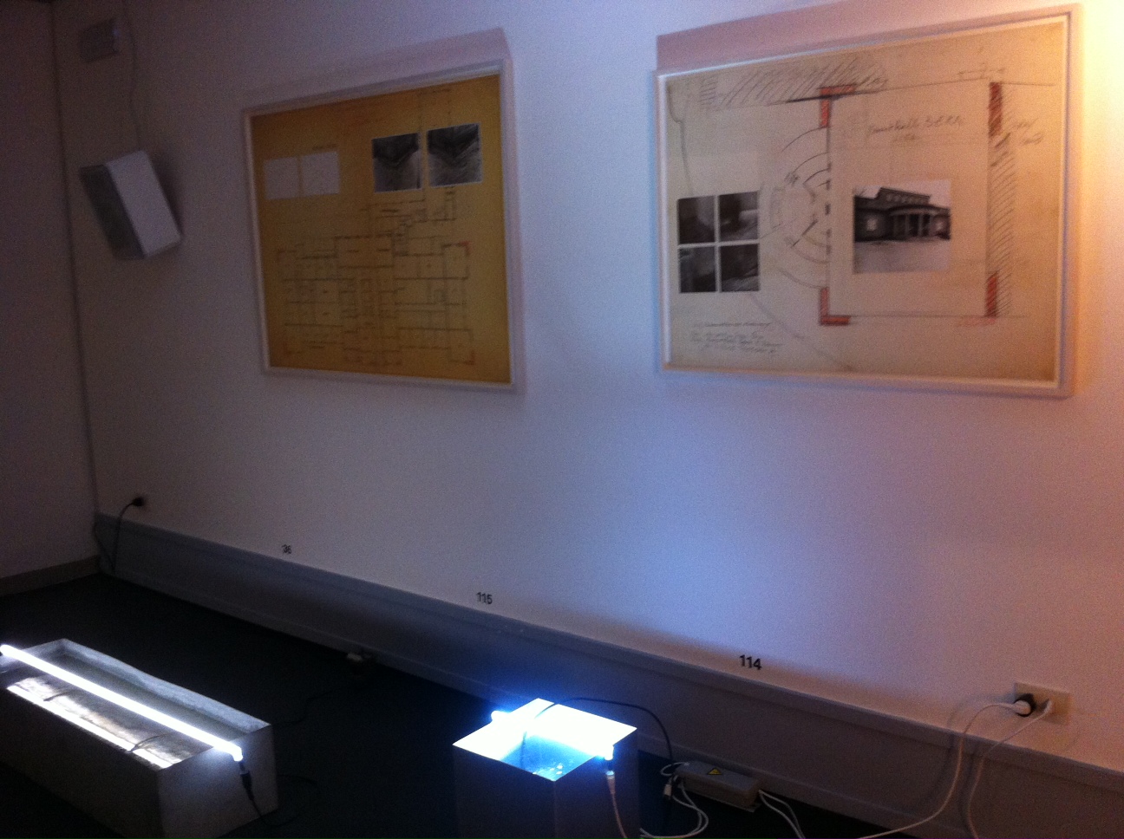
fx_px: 1135
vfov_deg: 40.6
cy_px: 420
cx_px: 562
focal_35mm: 35
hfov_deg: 52.7
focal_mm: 3.85
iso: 250
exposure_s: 1/15
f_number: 2.8
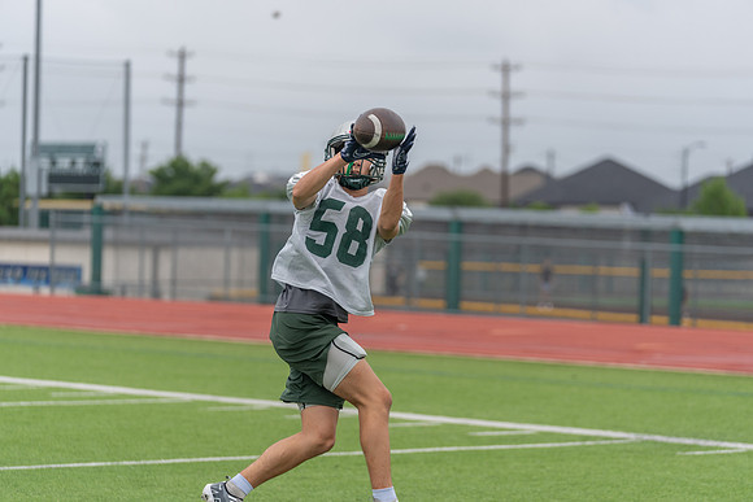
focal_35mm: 148
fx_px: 3096
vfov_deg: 9.3
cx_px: 376
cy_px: 251
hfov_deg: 13.9
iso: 200
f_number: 3.5
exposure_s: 1/1250
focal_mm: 148
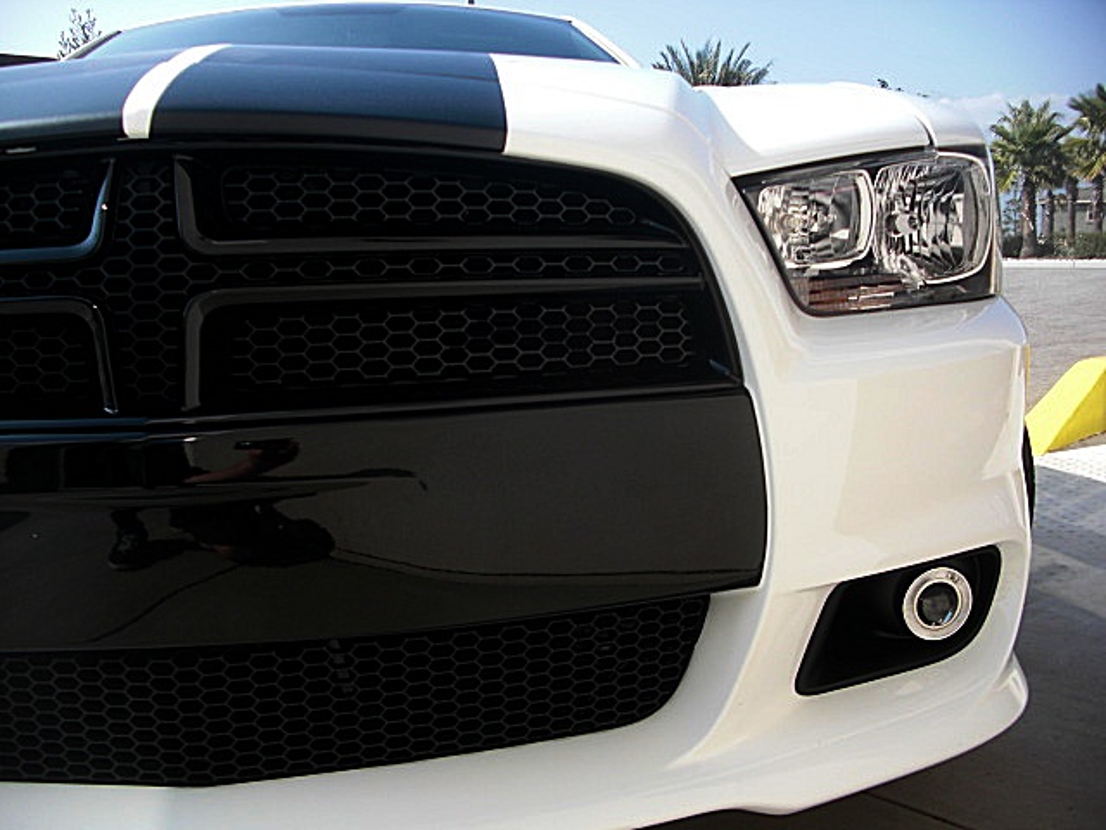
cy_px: 415
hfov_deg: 51.4
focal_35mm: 36
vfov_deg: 39.7
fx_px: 1150
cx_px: 553
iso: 50
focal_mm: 6.3
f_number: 2.8
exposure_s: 1/500
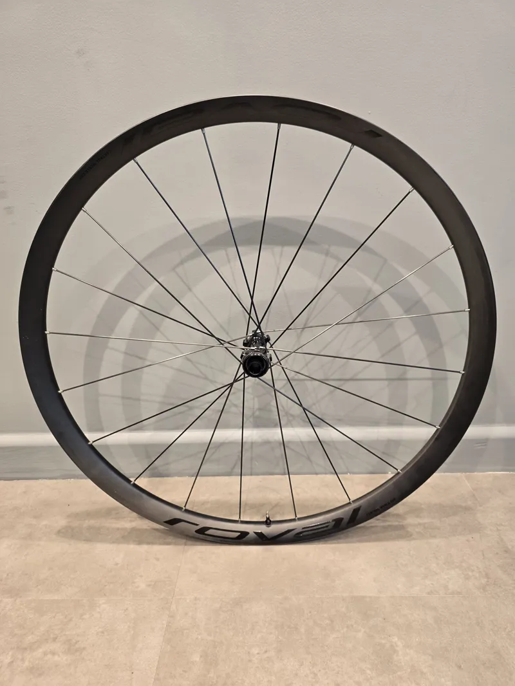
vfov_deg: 73.9
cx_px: 258
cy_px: 343
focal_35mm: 23
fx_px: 456
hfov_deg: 58.9
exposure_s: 1/50
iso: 100
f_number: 1.7
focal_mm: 6.3
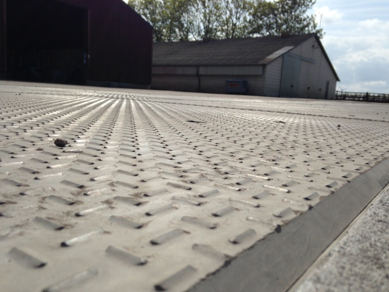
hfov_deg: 55.4
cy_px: 146
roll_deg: -3.4
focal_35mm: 33
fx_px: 371
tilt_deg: -8.9
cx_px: 194
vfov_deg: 42.9
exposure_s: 1/3195
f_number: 2.4
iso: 50
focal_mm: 4.12
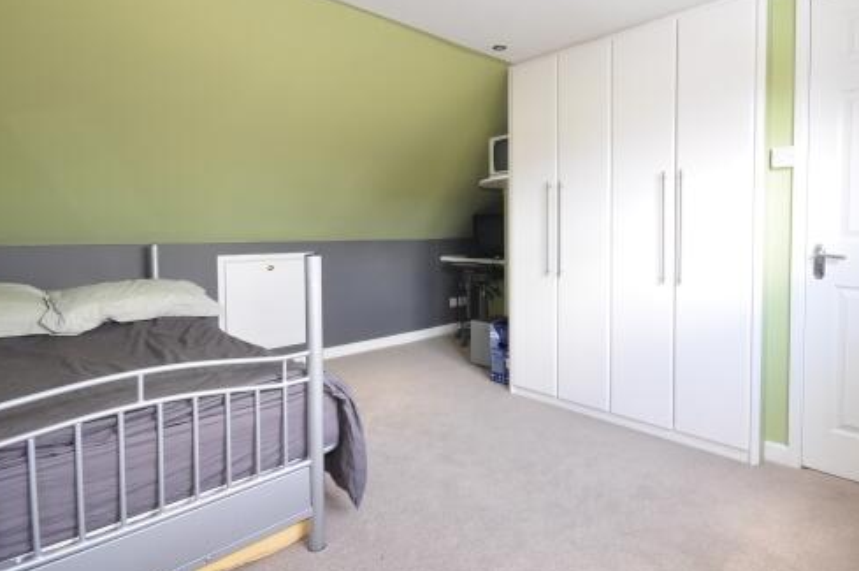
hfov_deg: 86.8
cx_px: 467
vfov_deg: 64.1
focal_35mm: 19
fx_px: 453
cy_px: 241
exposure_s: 1/1.6
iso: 200
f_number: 11
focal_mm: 10
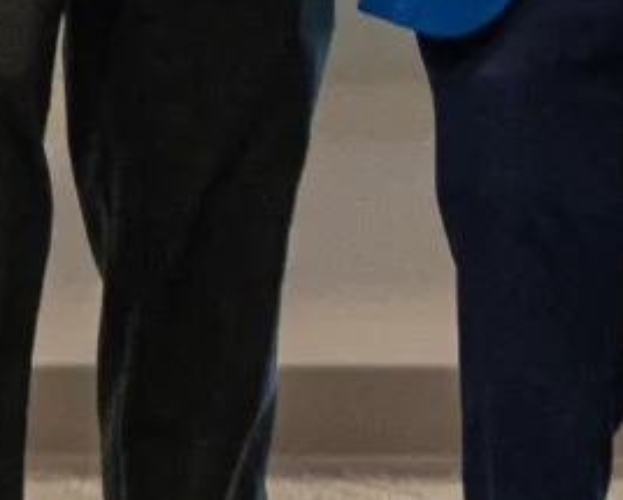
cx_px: 1806
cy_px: -797
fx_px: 13216
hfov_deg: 2.7
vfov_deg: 2.2
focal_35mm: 716
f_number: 5
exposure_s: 1/160
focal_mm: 80
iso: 2500
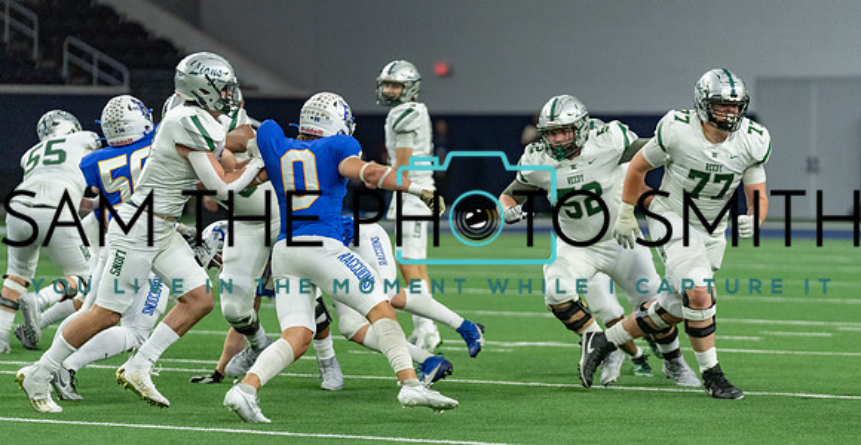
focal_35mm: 228
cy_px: 222
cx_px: 436
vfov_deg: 5.0
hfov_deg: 9.6
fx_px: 5113
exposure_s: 1/1250
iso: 4000
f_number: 2.8
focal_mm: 200
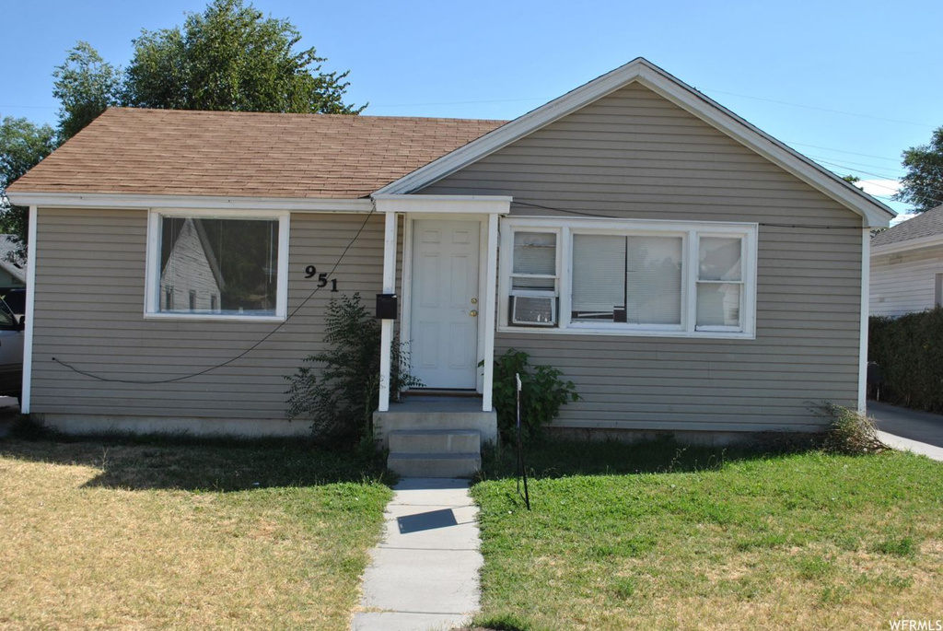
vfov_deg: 34.3
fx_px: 1023
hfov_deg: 49.5
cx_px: 472
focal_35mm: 39
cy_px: 316
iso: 100
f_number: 8
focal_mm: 26
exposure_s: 1/250
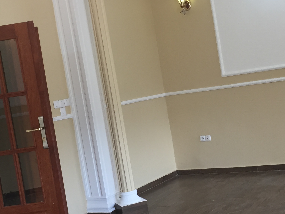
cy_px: 109
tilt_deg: -3.1
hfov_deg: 30.6
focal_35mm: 63
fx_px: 519
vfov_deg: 23.3
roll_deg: +7.9
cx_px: 171
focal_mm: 4.15
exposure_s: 1/33
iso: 32
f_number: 2.2
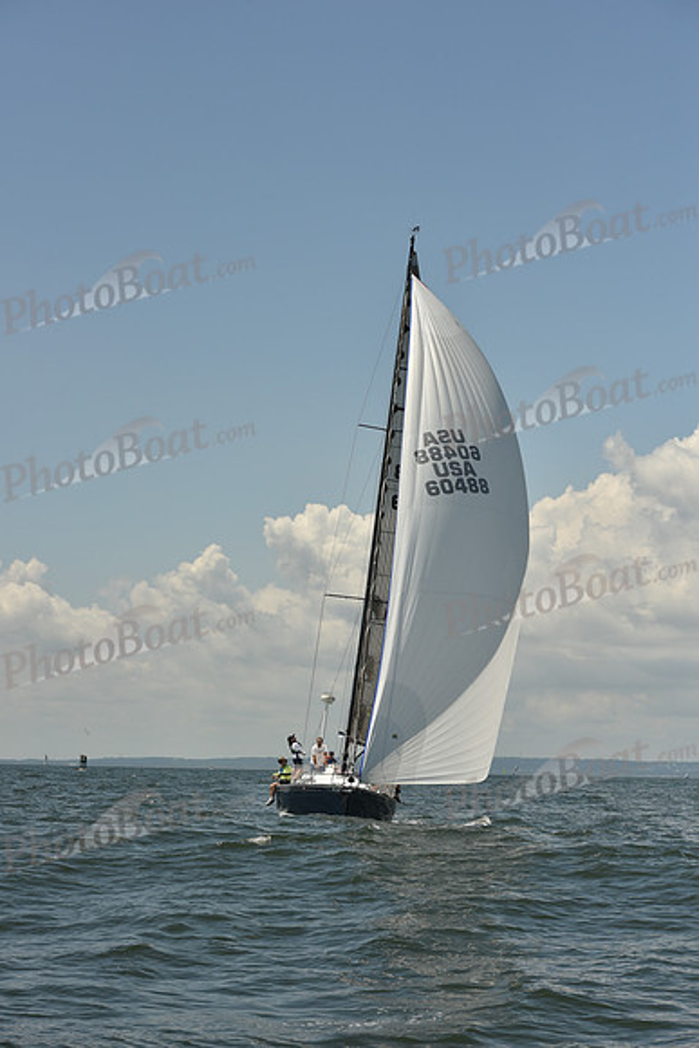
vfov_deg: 28.8
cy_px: 524
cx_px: 350
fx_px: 2037
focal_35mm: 70
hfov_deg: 19.5
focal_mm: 70
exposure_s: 1/2000
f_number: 8
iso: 320
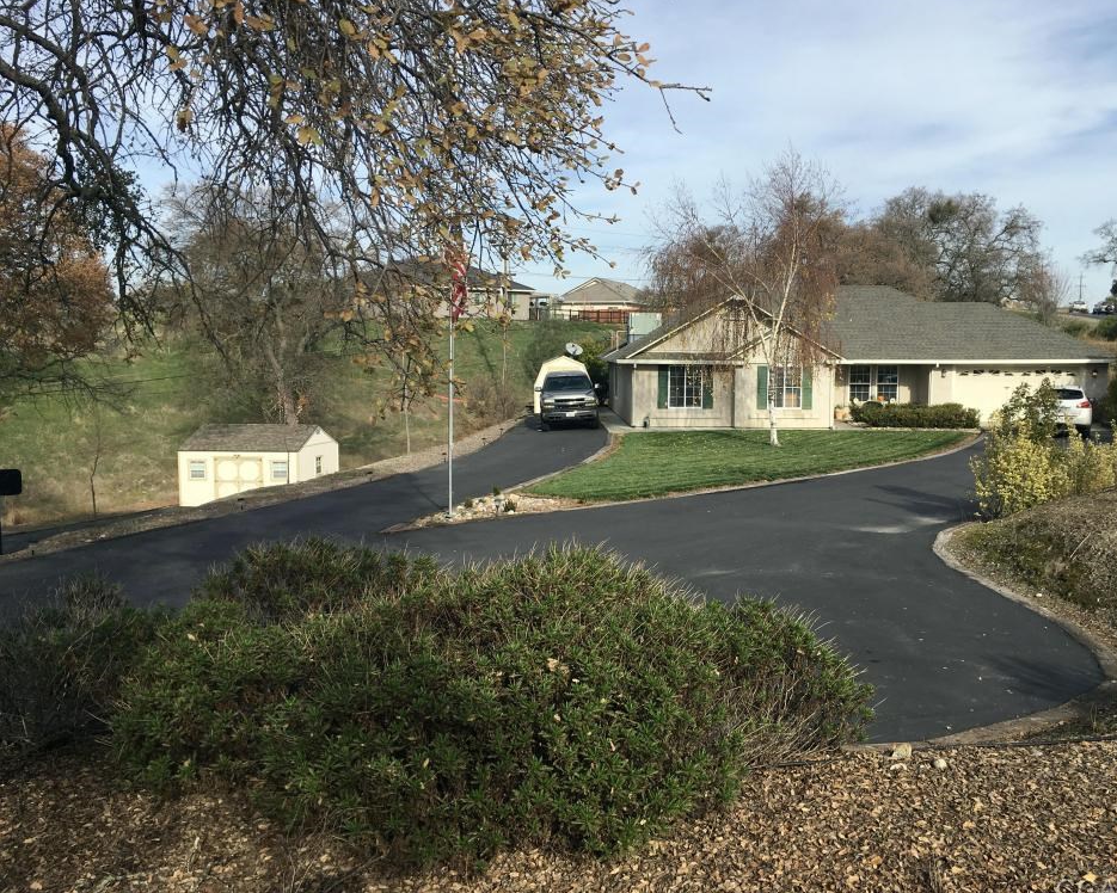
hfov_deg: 57.1
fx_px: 1025
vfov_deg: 47.1
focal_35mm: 31
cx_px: 610
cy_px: 455
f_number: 2.2
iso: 25
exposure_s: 1/1425
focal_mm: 4.15
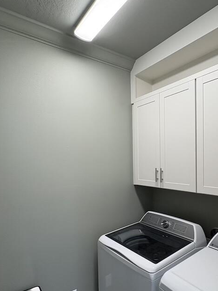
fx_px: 193
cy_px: 167
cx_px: 123
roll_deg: +0.4
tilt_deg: -0.3
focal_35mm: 23
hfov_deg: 58.7
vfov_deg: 73.5
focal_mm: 2.22
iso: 125
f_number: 2.2
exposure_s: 1/120
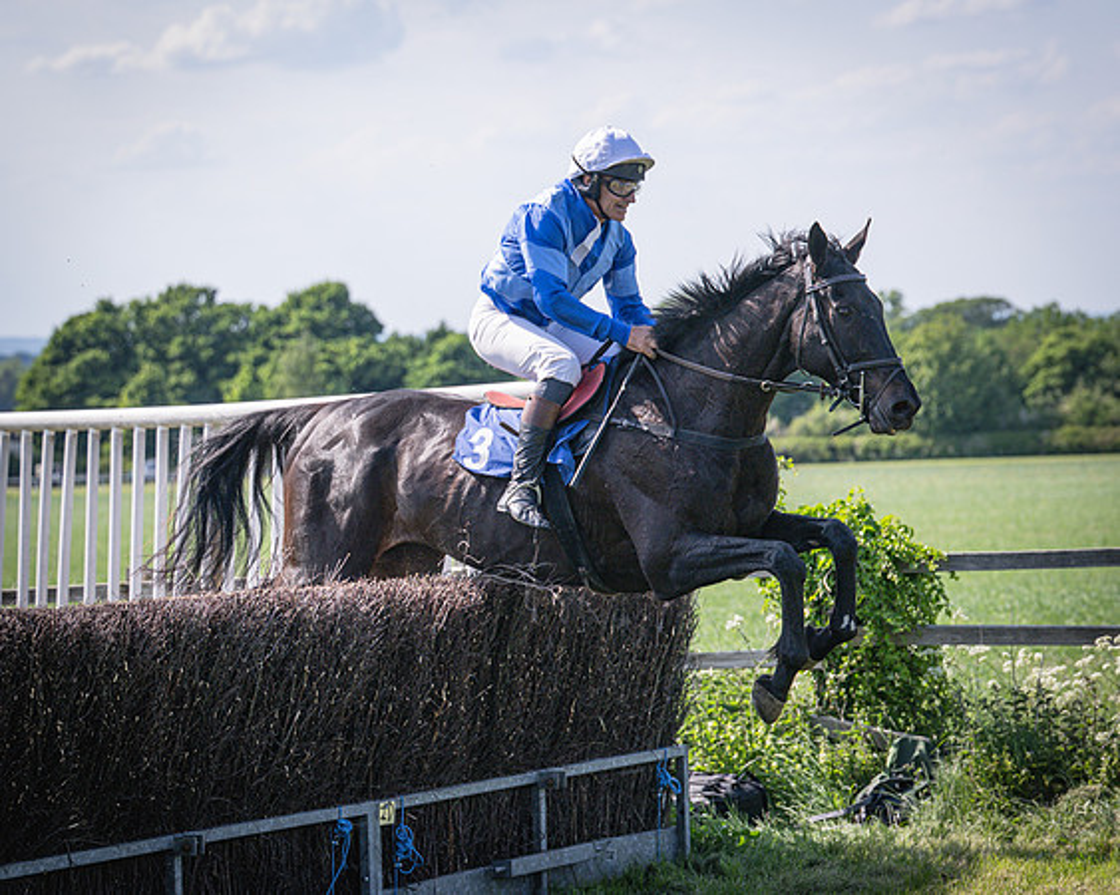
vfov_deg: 13.3
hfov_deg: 16.7
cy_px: 461
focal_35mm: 115
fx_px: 3825
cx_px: 593
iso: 400
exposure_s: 1/3200
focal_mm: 90
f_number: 4
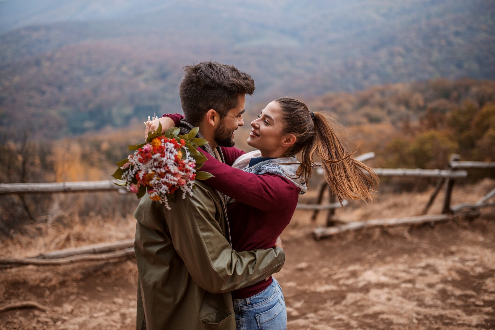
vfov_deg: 37.9
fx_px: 481
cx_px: 248
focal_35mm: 35
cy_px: 165
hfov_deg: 54.4
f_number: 1.6
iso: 200
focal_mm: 35
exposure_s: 1/3200
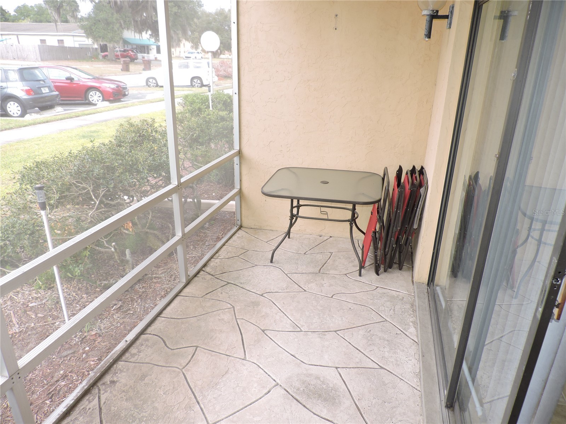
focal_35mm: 24
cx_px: 283
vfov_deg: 56.8
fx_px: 392
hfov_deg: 71.6
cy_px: 212
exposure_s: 1/160
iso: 100
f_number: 3
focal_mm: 4.3
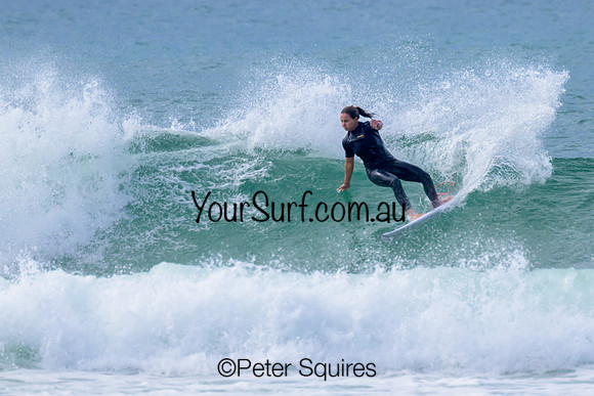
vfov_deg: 1.3
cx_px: 380
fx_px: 18116
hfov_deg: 1.9
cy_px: 124
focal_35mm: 1098
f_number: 11
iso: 1000
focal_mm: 800
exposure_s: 1/2000
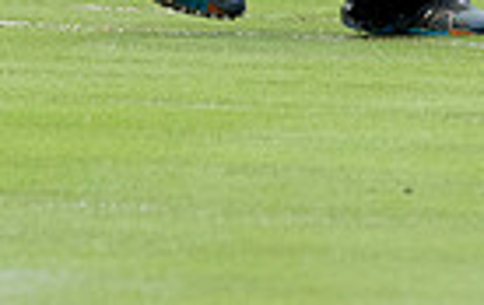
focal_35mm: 1281
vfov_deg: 1.0
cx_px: 737
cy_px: -321
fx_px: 16939
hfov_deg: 1.6
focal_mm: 200
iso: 2500
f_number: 5.6
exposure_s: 1/800
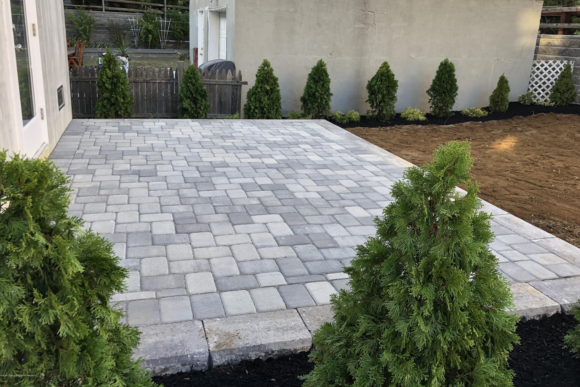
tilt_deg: -16.5
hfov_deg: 61.9
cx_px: 286
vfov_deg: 43.5
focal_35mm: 30
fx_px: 483
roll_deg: -0.9
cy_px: 165
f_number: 1.8
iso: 25
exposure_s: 1/120
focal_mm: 4
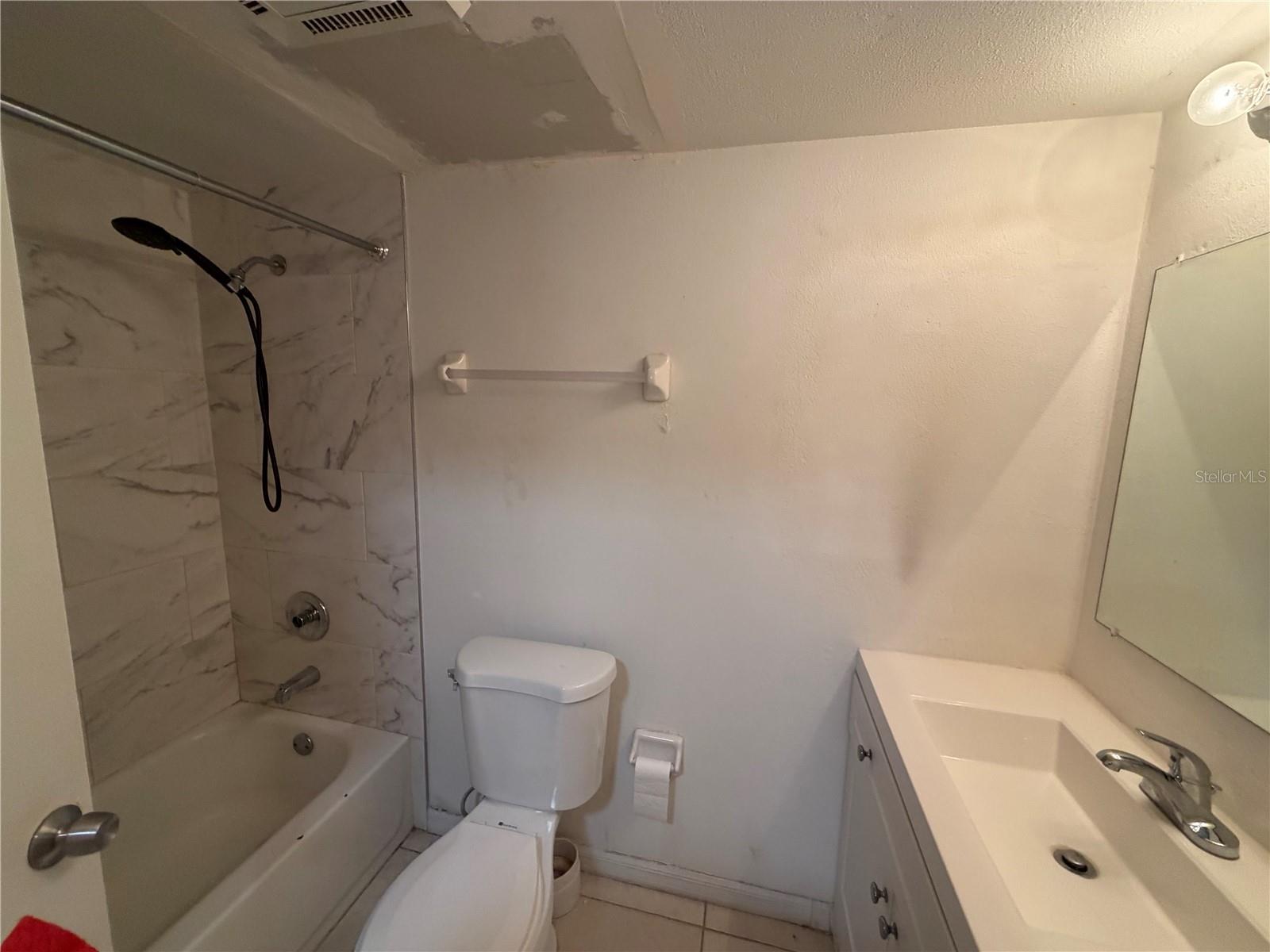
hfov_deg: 102.1
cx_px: 635
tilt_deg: -8.5
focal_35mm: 14
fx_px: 514
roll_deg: -2.8
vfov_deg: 85.7
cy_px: 476
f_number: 2.2
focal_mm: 2.22
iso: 320
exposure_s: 1/120
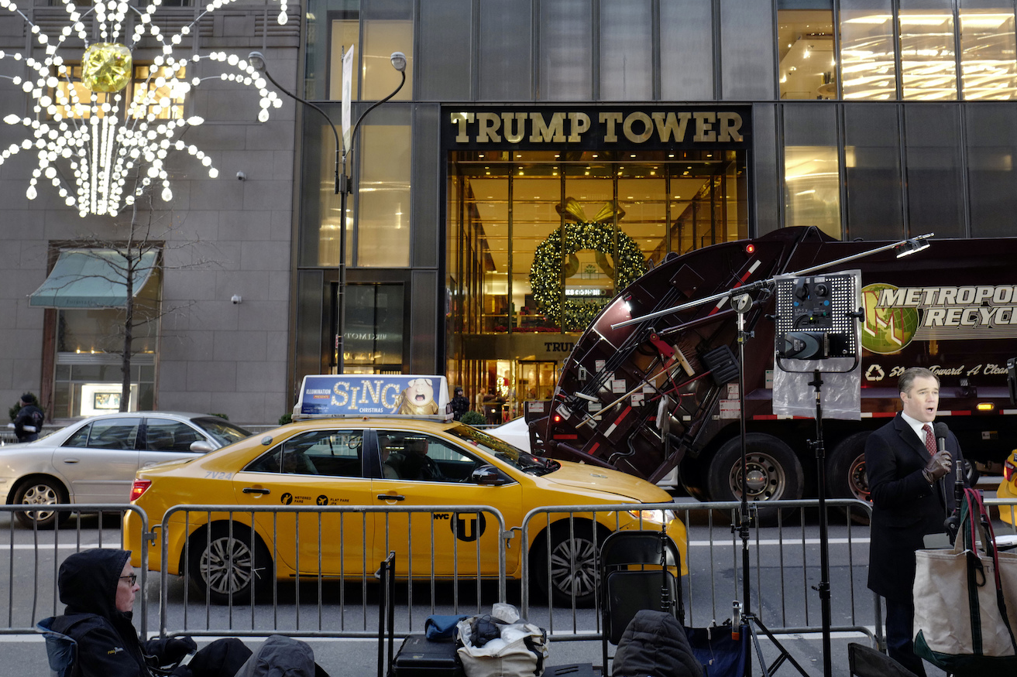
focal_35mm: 32
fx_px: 904
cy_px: 299
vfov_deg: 41.0
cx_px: 526
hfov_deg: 58.7
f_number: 4
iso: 1600
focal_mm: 28
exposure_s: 1/50
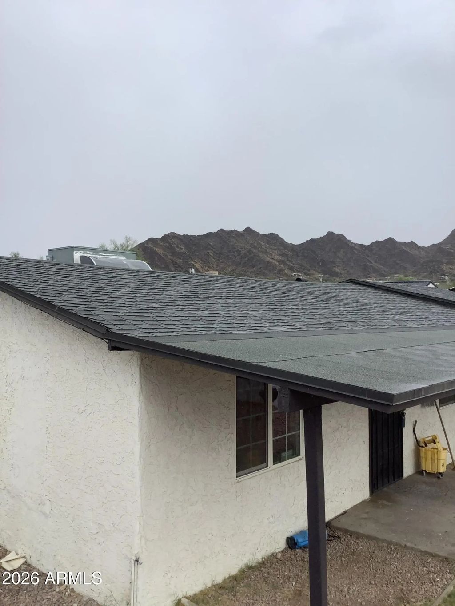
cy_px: 303
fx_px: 543
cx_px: 228
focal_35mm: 31
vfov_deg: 58.3
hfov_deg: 45.4
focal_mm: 3.3
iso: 25
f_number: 2.4
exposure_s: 1/867
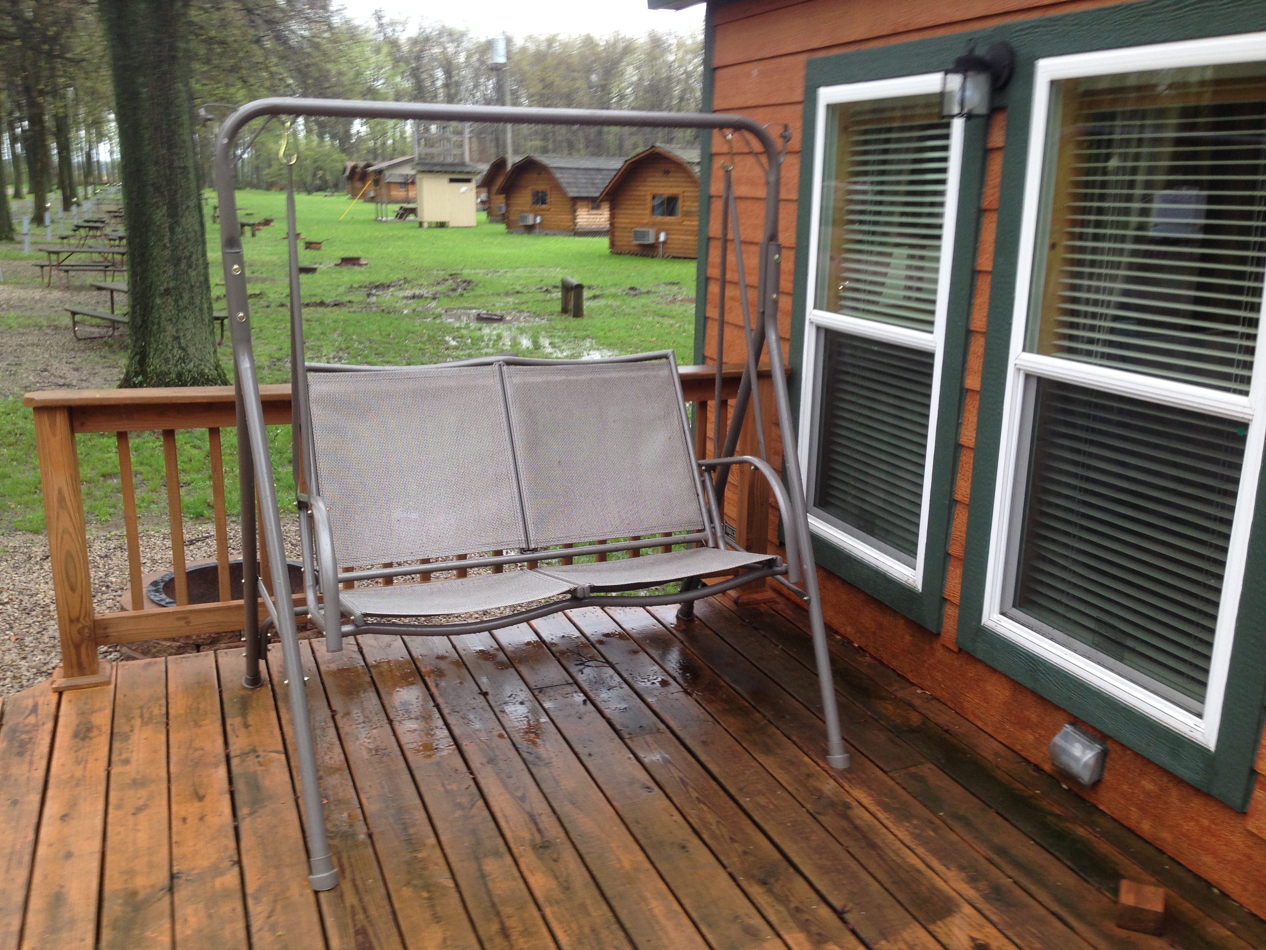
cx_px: 633
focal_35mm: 33
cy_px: 475
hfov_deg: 55.4
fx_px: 1207
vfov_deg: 42.9
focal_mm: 4.12
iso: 50
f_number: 2.4
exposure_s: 1/60
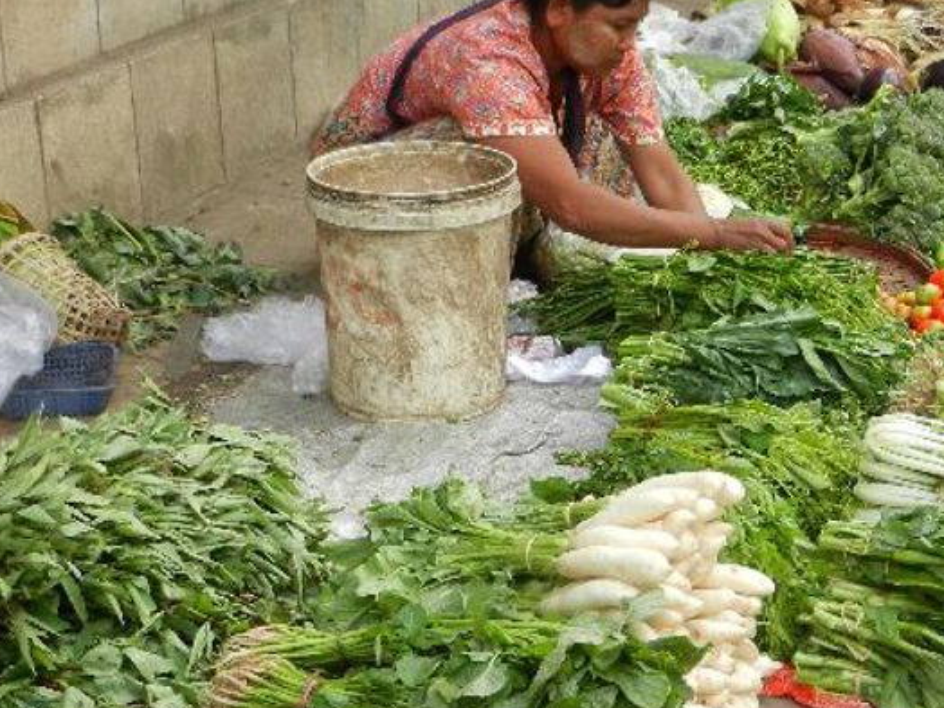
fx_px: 2400
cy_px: 414
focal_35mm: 88
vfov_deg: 16.8
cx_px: 519
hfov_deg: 22.2
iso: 200
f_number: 4.2
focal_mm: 8.2
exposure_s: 1/250
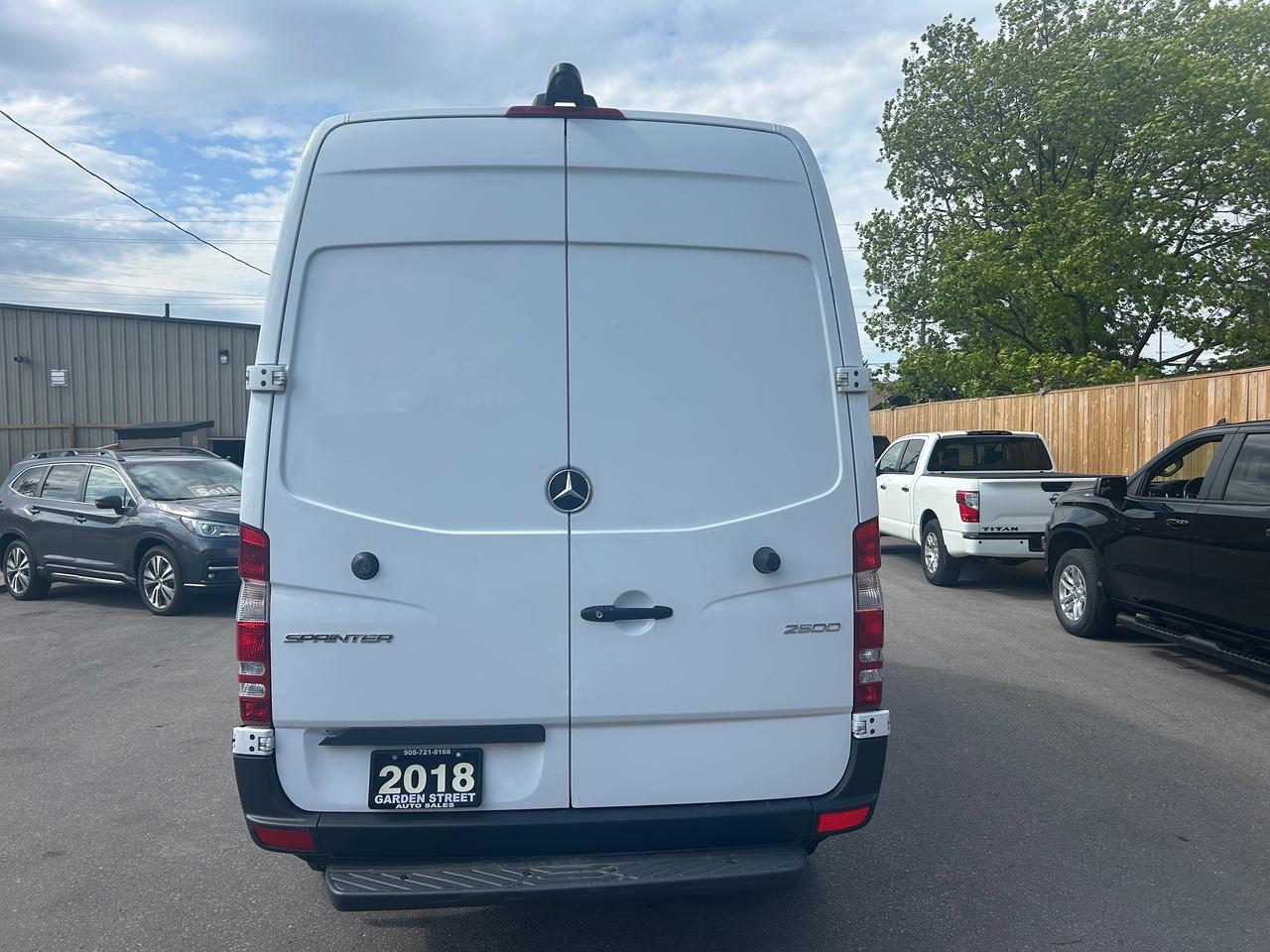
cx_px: 635
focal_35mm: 26
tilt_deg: -2.9
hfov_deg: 67.3
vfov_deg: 53.1
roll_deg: +1.1
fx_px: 954
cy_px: 476
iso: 50
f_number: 1.5
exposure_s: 1/3831
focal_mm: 5.7
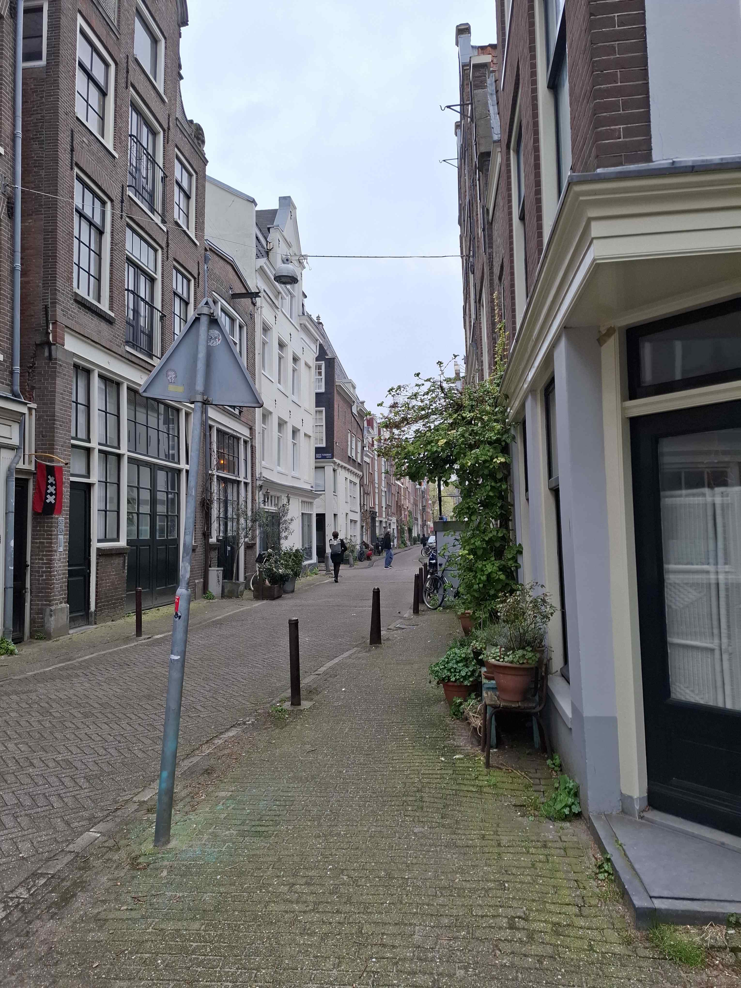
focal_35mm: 23
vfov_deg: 73.9
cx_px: 370
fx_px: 656
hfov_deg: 58.9
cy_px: 494
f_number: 1.8
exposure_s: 1/499
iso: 50
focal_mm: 5.54
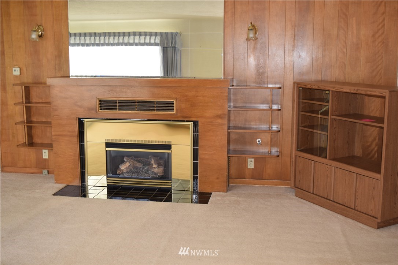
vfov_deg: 31.9
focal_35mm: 42
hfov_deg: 46.4
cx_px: 199
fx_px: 464
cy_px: 132
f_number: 5.6
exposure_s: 1/125
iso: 720
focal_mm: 28
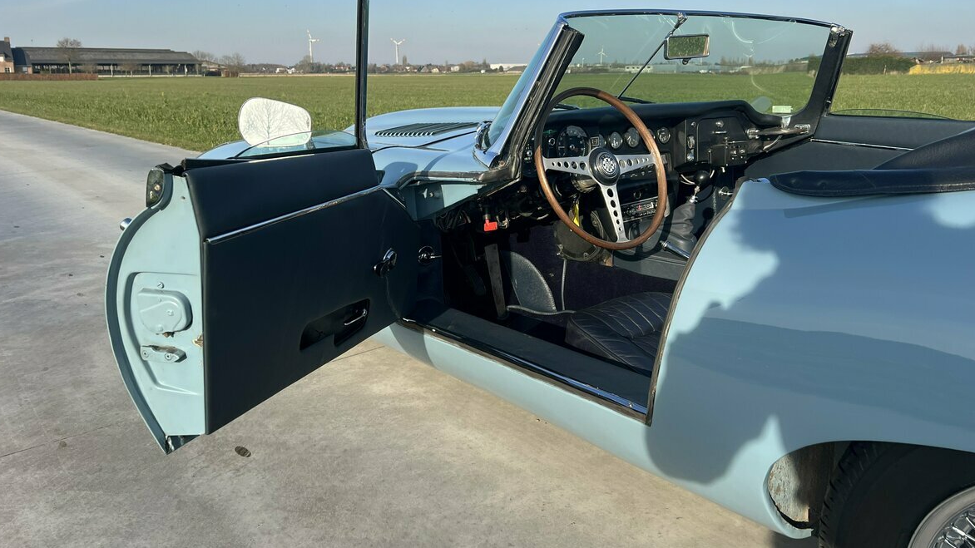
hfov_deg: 66.1
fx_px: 750
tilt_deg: -10.4
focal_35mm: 29
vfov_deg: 39.9
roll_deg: +0.0
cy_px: 212
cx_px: 490
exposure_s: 1/2695
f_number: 1.5
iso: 50
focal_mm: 5.7
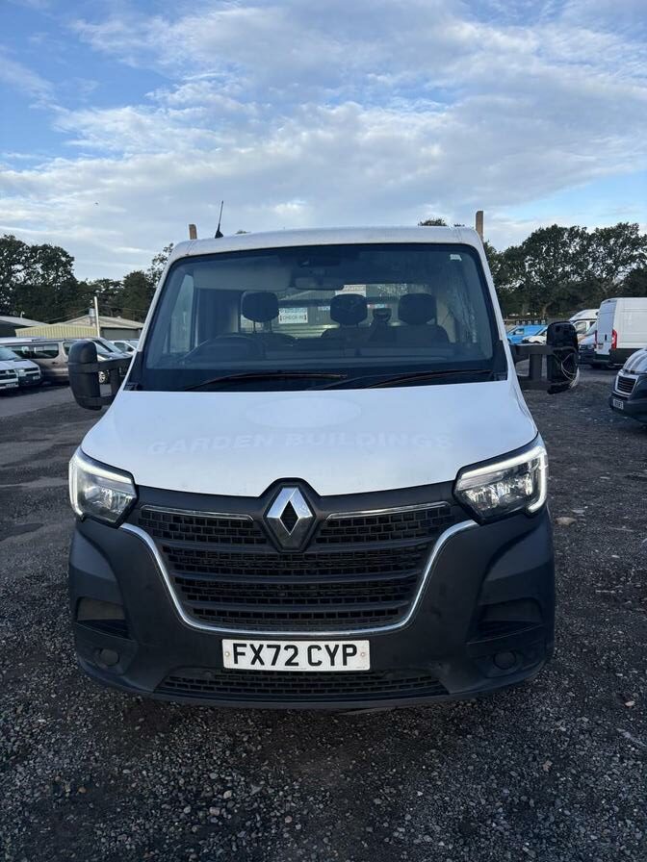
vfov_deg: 67.3
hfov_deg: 53.1
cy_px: 431
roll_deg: +5.0
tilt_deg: -11.1
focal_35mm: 26
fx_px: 648
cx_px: 324
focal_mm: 5.96
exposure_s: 1/1337
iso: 50
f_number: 1.6
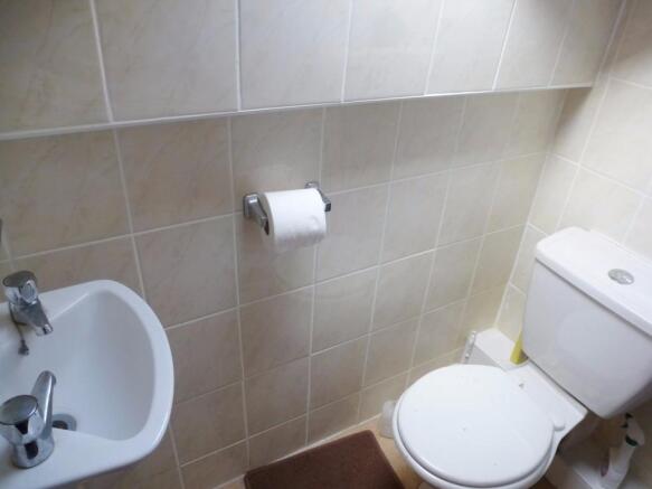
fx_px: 452
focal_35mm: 24
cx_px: 326
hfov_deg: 71.6
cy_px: 244
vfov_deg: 56.8
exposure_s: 1/60
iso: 250
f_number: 3.3
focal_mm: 4.3
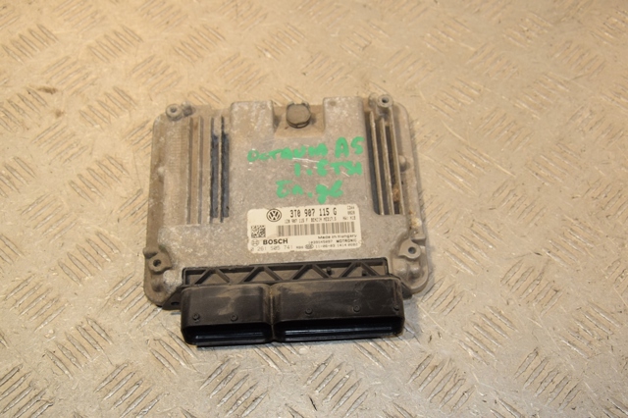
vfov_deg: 26.5
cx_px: 314
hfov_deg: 38.9
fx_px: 889
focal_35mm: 51
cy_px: 209
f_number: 8
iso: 800
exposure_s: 1/200
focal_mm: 34
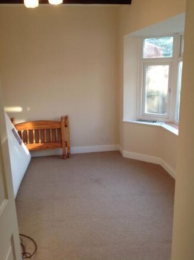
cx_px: 97
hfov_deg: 40.6
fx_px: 262
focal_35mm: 35
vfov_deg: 52.7
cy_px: 130
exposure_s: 1/40
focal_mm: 4.28
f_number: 2.4
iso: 50
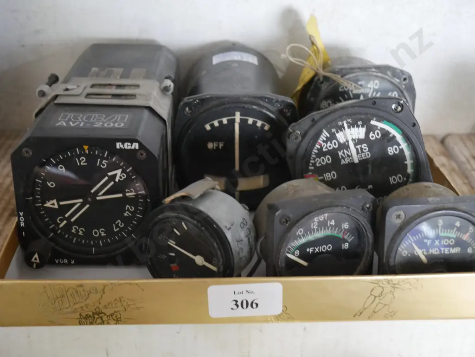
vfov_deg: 29.1
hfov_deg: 38.2
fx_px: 686
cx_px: 238
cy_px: 178
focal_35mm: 50
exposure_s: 1/50
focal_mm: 25
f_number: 5.3
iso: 3200
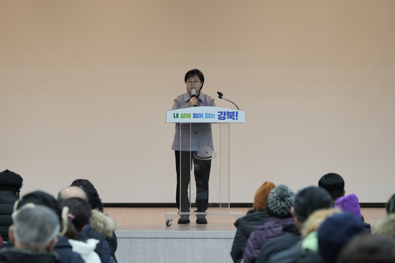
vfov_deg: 10.2
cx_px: 198
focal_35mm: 135
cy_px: 132
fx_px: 1481
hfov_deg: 15.2
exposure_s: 1/160
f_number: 4
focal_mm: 135
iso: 2000
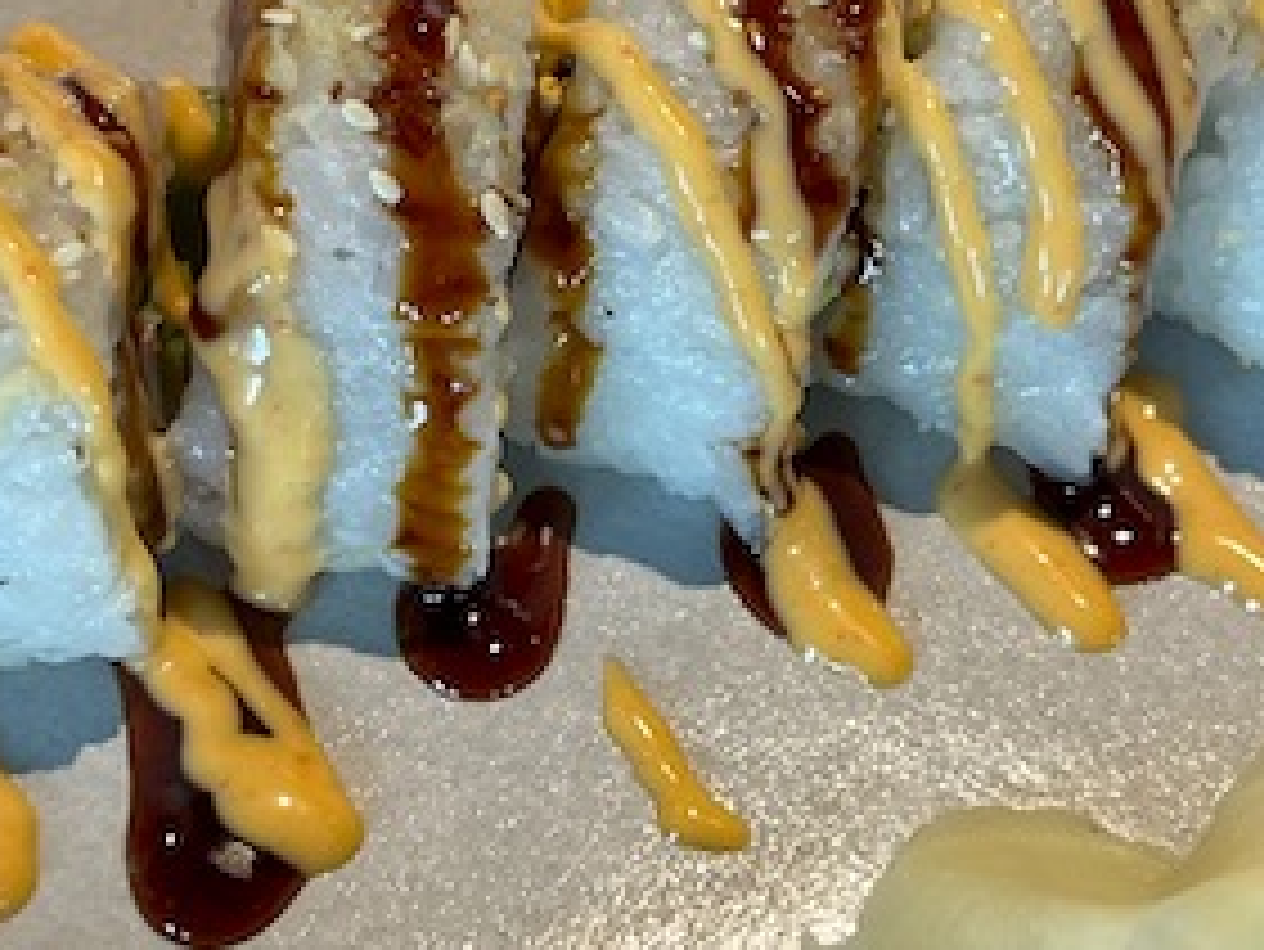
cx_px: 490
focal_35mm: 80
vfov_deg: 18.4
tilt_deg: -55.4
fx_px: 2922
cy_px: 464
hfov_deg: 24.4
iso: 100
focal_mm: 5.1
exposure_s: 1/98
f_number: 1.6
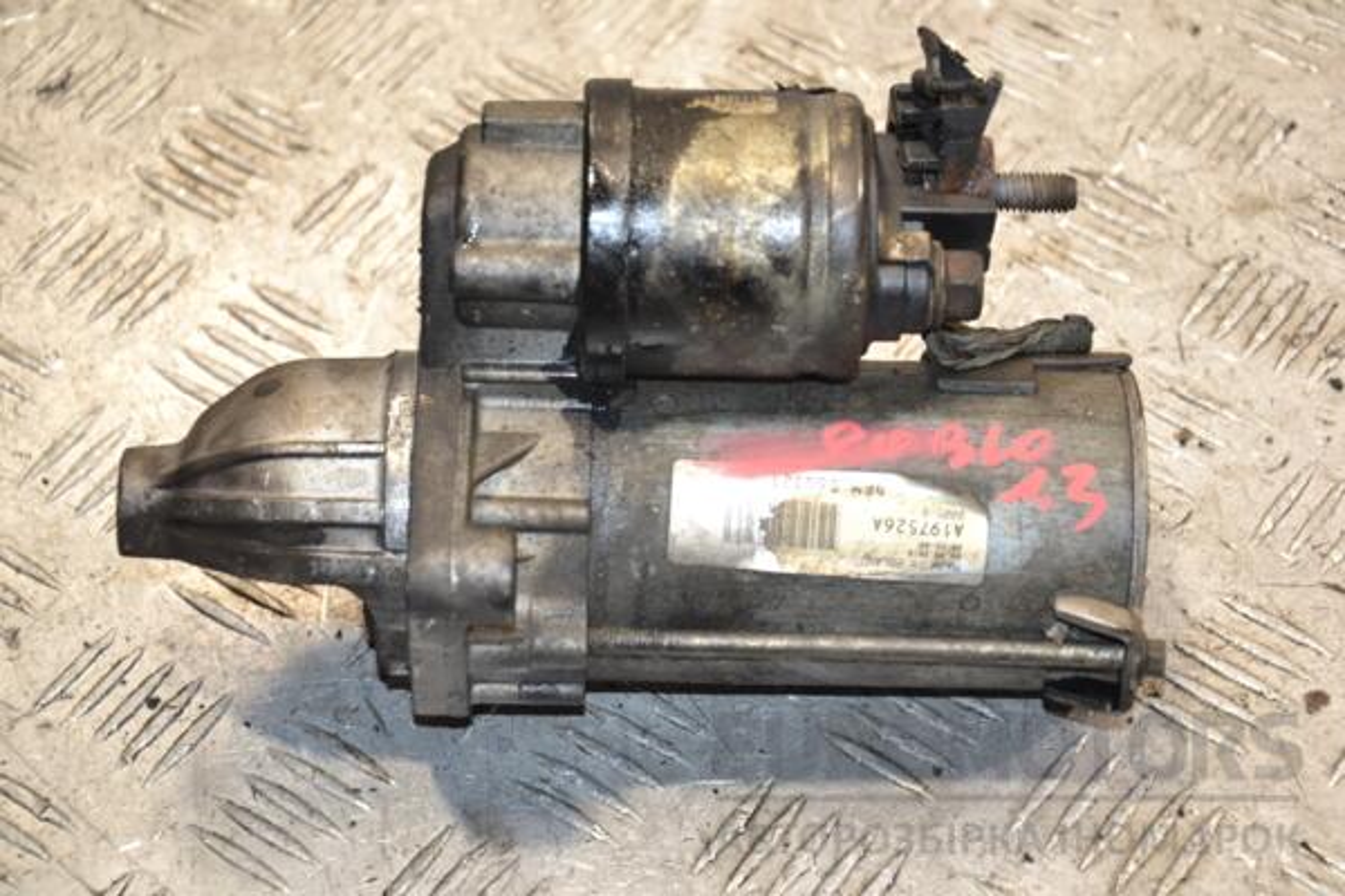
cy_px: 448
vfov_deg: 13.0
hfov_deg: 19.5
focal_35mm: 105
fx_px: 3923
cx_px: 672
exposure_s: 1/100
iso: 800
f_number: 5.3
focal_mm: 70
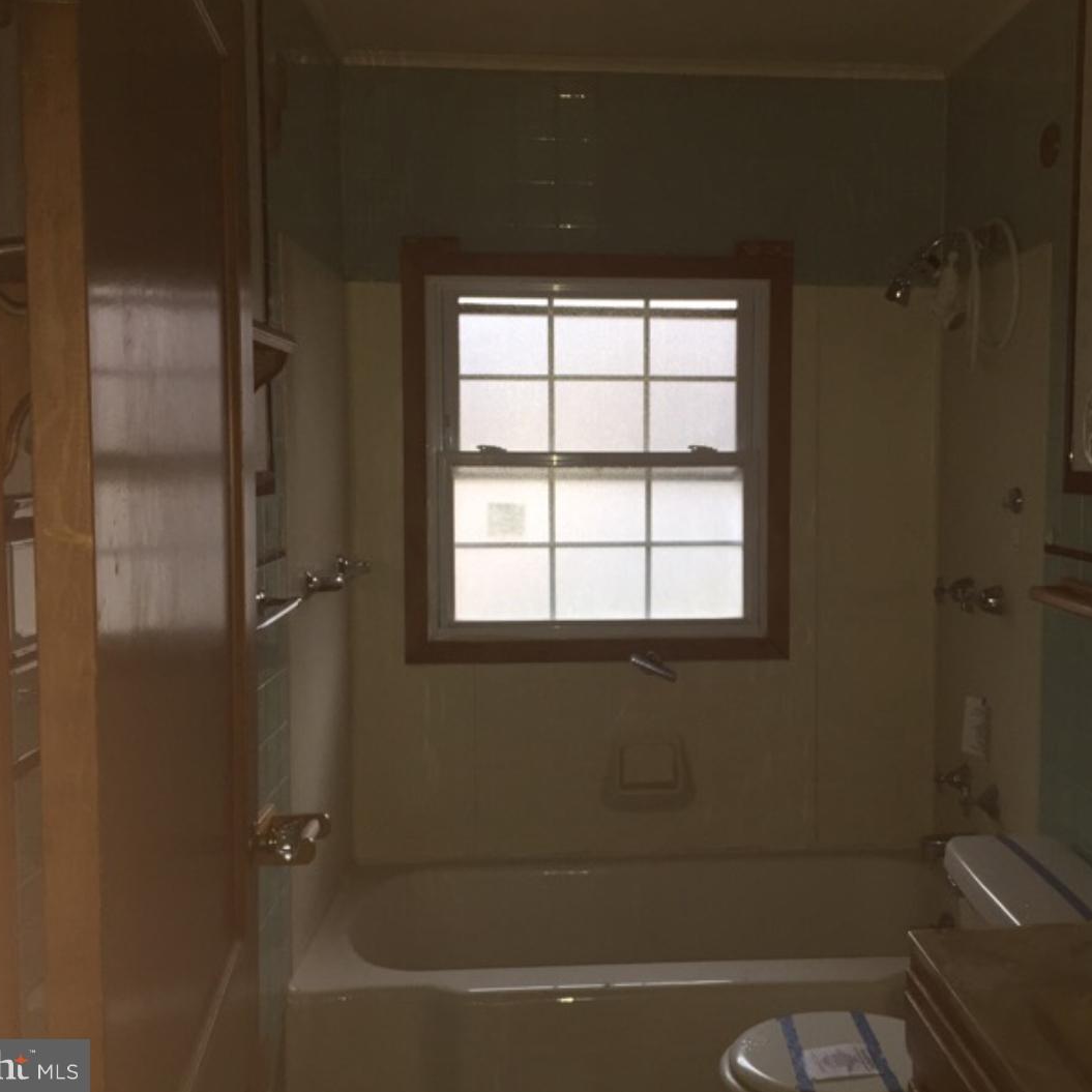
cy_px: 540
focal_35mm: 35
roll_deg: +0.3
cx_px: 654
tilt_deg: -3.7
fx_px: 1249
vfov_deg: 47.2
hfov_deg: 47.0
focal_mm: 4.15
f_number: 2.2
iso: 64
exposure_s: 1/30
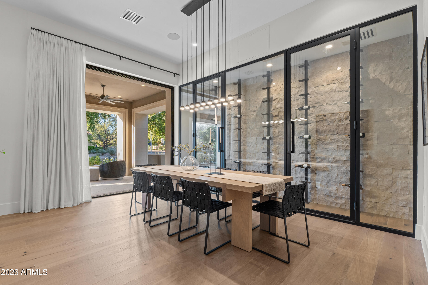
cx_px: 214
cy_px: 142
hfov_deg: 92.4
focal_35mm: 17
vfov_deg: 69.7
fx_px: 205
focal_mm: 11.5
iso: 250
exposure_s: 1/1.67
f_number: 9
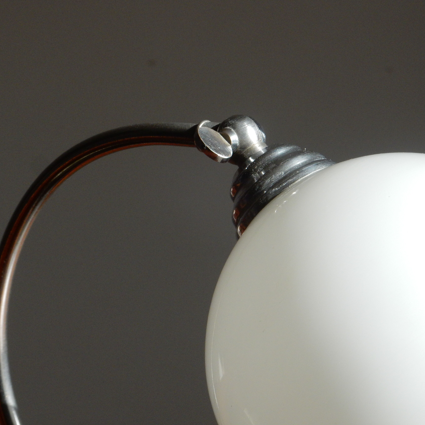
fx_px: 3764
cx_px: 243
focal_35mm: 271
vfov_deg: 6.5
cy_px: 212
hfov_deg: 6.5
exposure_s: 1/250
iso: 280
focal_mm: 40.9
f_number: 6.3
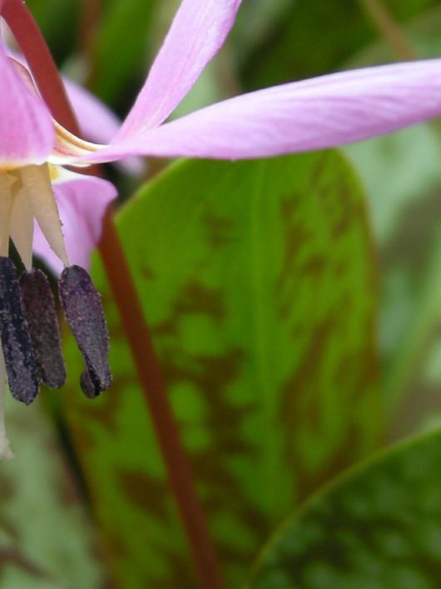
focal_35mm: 99
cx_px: 25
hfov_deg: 14.7
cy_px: 244
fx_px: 1682
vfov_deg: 19.8
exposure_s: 1/86.6
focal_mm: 7.5
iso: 64
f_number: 3
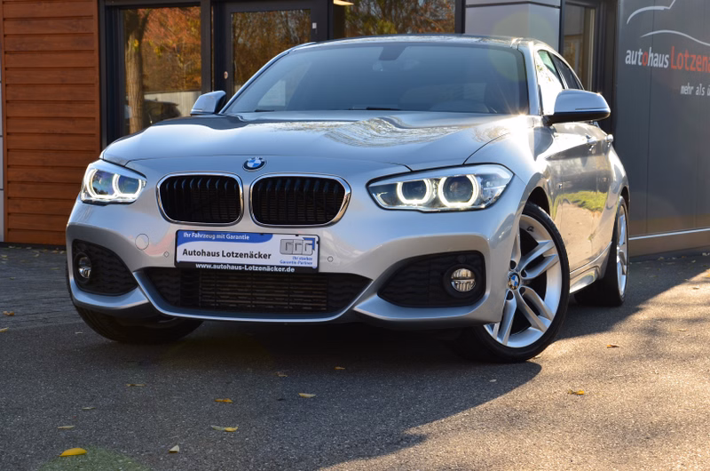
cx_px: 355
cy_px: 236
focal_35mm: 75
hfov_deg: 27.0
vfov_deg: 18.1
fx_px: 1476
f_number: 11
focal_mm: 50
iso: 200
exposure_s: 1/100
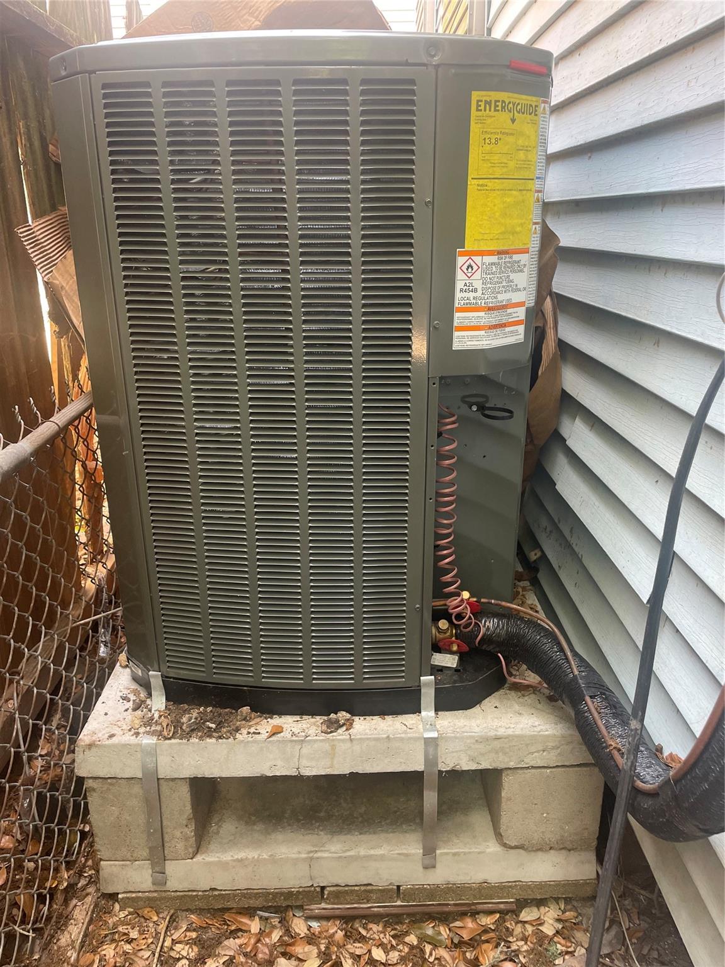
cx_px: 362
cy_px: 484
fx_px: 726
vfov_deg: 67.3
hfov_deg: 53.1
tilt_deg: -20.0
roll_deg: +1.2
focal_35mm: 26
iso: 125
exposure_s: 1/117
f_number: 1.6
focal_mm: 4.2
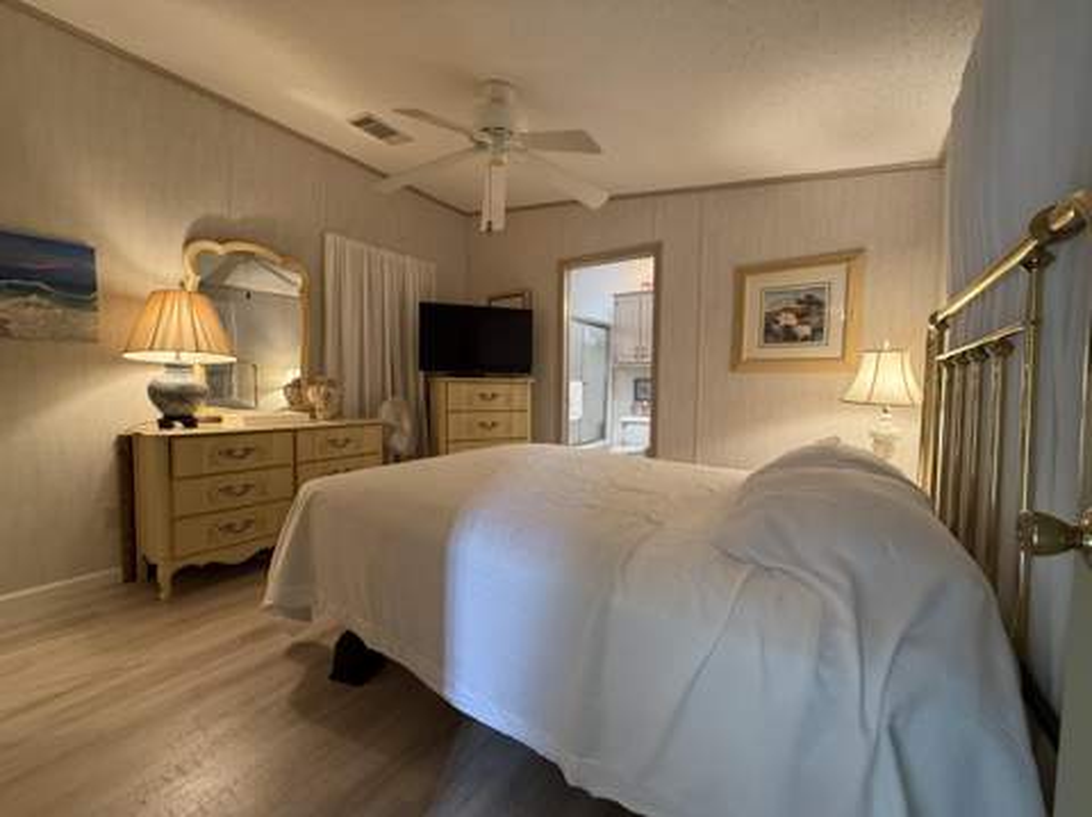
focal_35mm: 14
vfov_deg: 85.6
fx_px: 441
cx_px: 546
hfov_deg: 102.1
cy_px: 408
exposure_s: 1/60
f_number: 2.2
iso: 250
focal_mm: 2.22
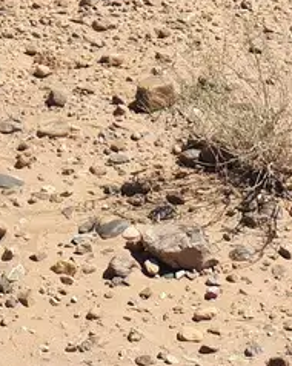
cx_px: 80
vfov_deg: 13.2
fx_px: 1439
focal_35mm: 133
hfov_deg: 11.6
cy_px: -274
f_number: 1.9
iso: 40
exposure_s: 1/1425
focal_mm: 3.6
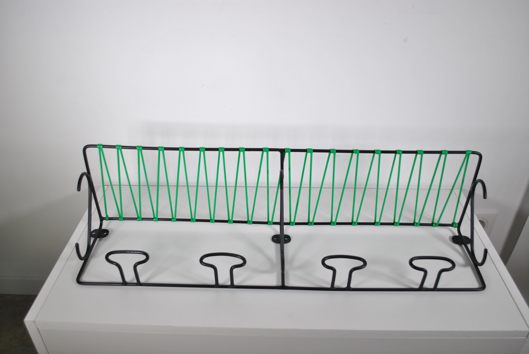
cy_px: 177
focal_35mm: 30
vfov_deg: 43.7
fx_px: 441
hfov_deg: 61.9
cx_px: 264
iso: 200
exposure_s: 1/200
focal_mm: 20
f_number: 4
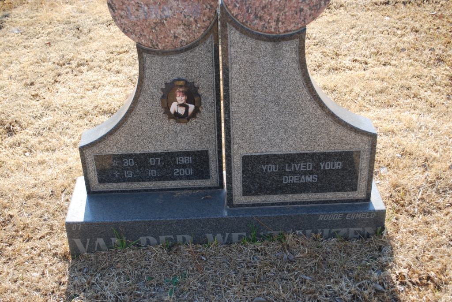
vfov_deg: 26.5
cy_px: 151
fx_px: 641
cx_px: 226
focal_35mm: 51
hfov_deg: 38.8
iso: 110
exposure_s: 1/125
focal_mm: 34
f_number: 5.6
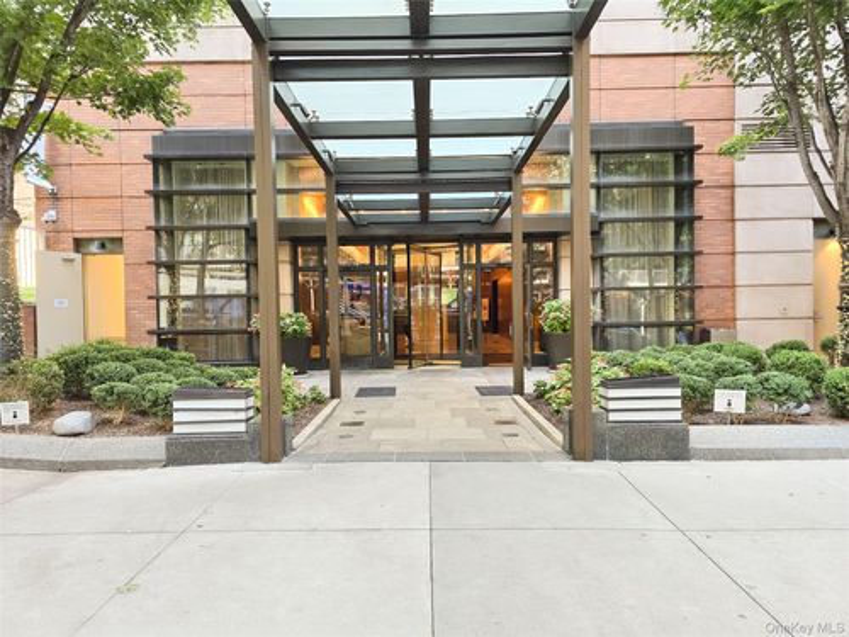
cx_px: 424
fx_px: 564
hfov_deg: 73.9
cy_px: 318
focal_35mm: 23
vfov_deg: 58.9
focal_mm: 6.3
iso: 125
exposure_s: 1/120
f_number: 1.7
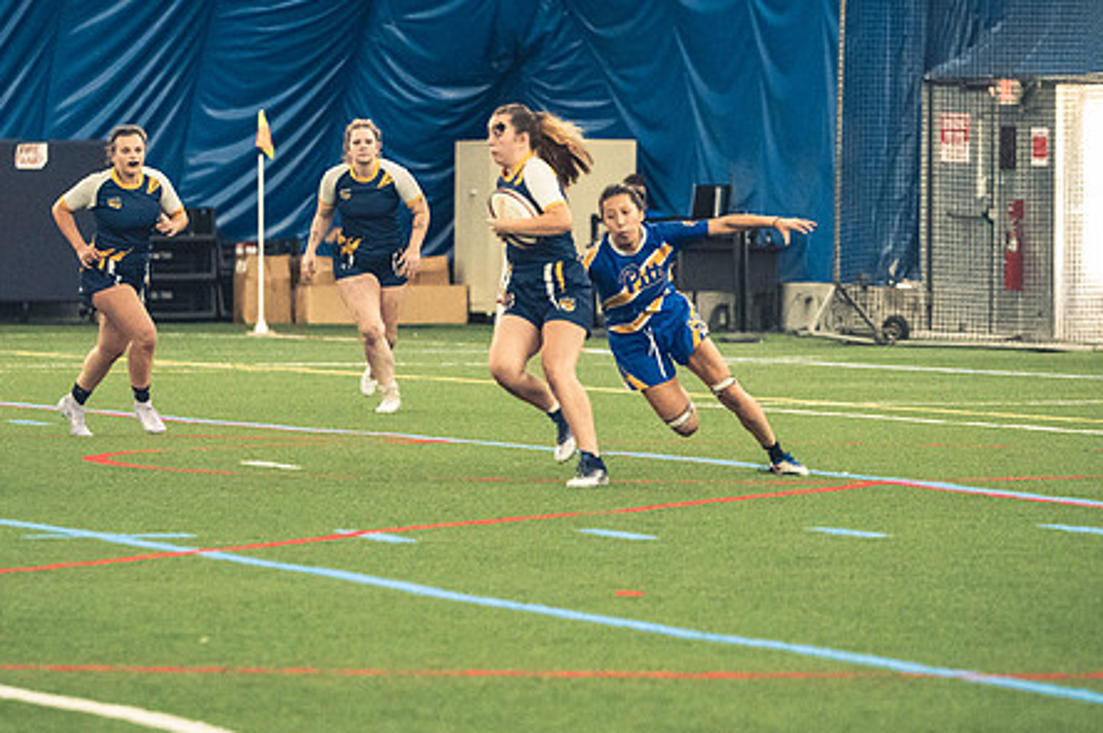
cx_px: 479
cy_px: 355
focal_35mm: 264
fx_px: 8080
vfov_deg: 5.2
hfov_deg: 7.8
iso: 12800
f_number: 2.8
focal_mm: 135
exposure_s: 1/500
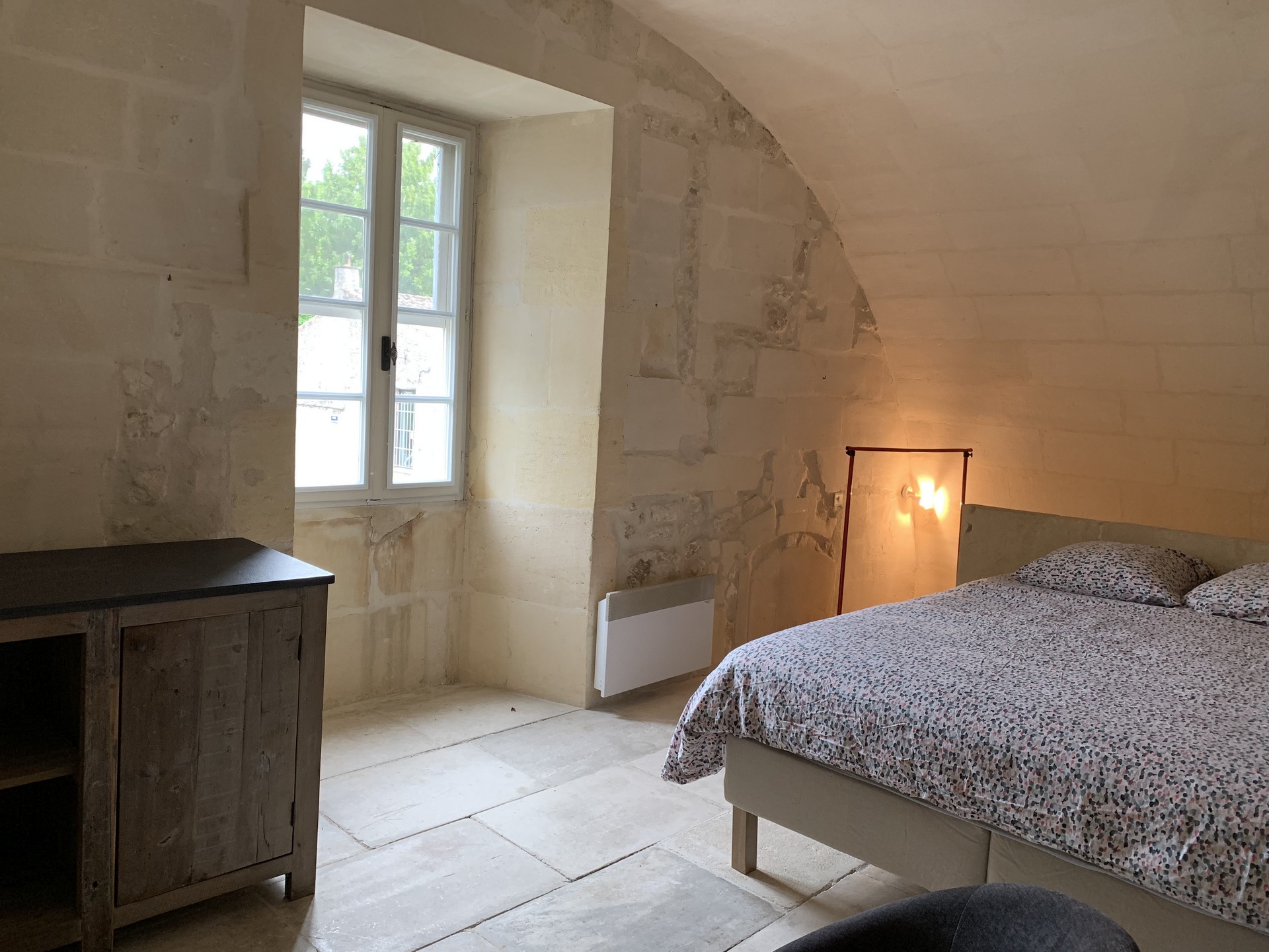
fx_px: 953
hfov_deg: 67.3
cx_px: 634
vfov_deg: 53.1
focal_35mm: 26
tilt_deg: -5.8
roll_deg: -3.1
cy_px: 476
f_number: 1.8
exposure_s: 1/50
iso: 125
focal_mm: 4.25
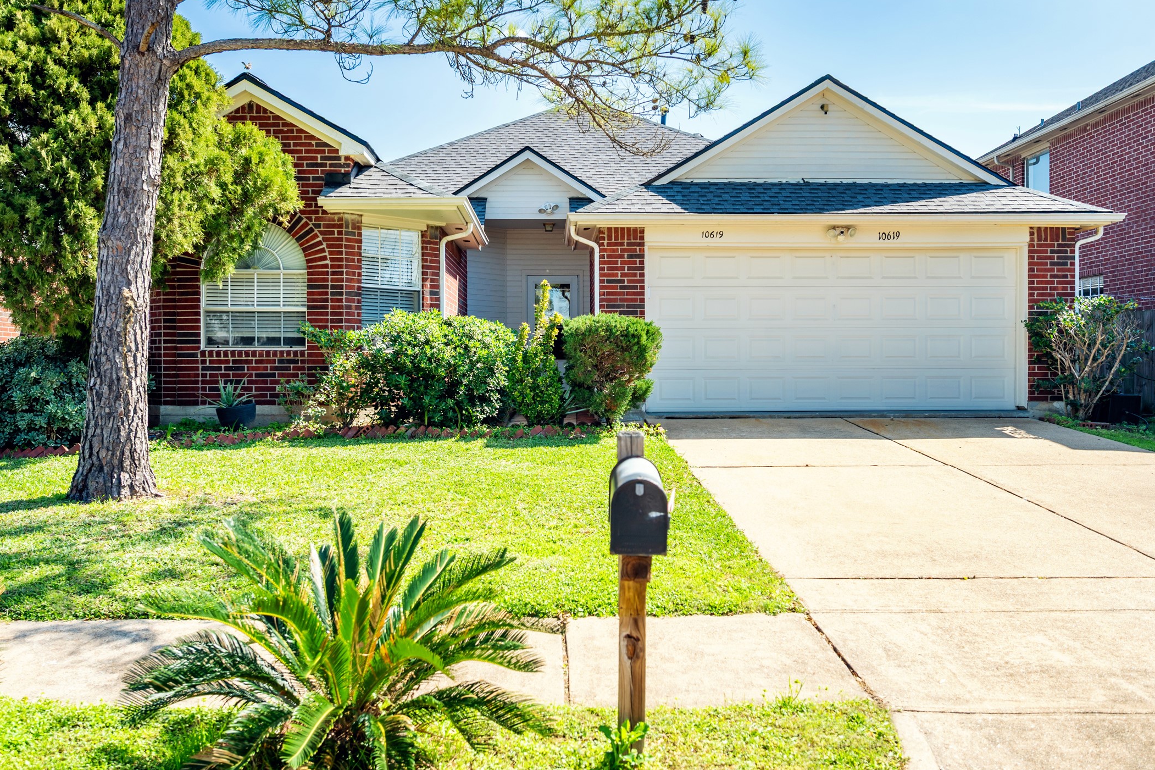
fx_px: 994
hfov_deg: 60.3
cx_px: 577
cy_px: 374
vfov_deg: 42.3
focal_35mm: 31
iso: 100
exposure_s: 1/640
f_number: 4
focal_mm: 30
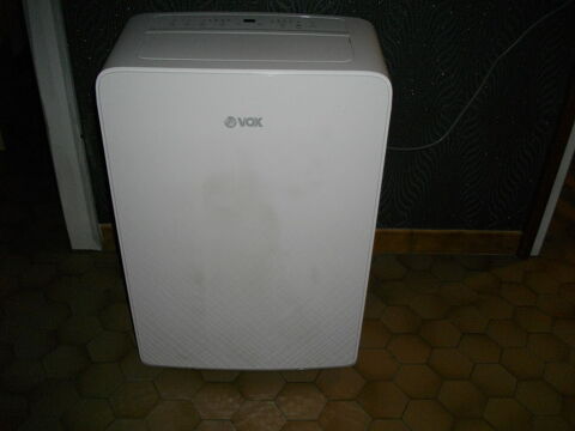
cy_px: 216
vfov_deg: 44.2
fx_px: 532
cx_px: 288
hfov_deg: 56.8
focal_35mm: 32
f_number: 2.9
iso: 200
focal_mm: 5.7
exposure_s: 1/50
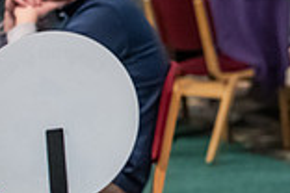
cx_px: 442
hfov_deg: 7.8
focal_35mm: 260
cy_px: -40
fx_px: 2094
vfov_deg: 5.3
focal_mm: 70
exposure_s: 1/160
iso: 3200
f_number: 3.2
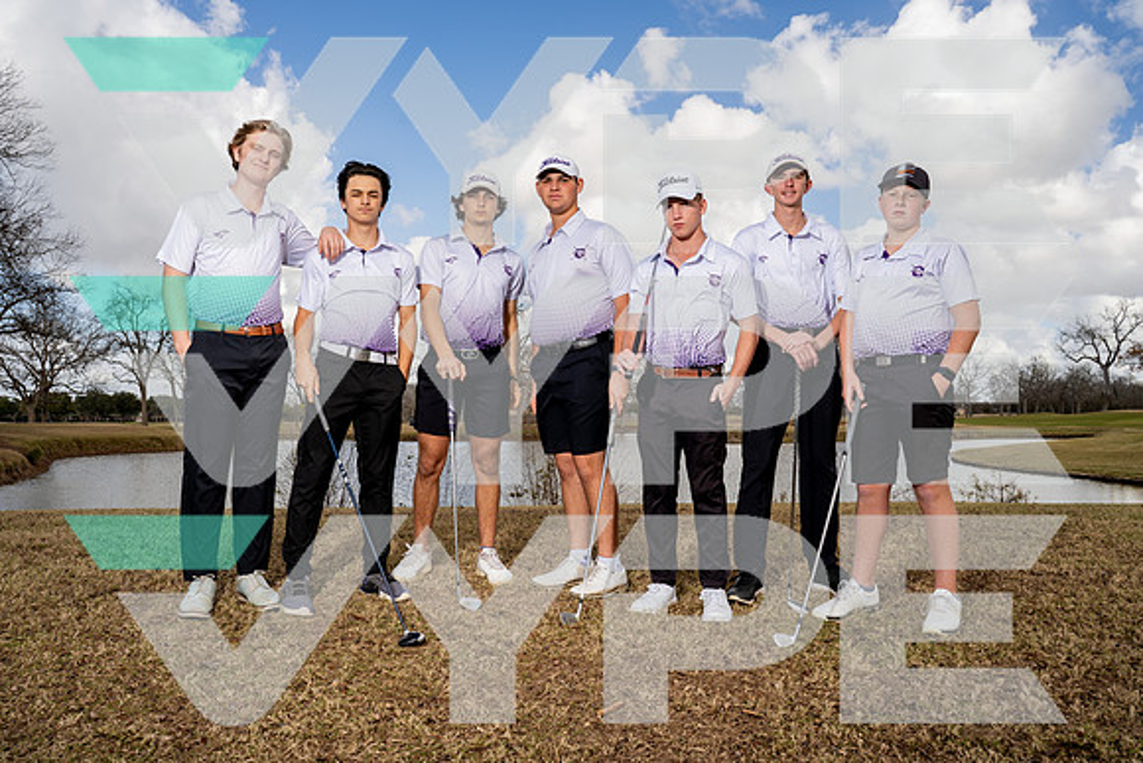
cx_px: 572
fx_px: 762
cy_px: 382
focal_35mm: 24
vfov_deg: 53.2
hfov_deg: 73.7
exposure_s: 1/250
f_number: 8
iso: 100
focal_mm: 24
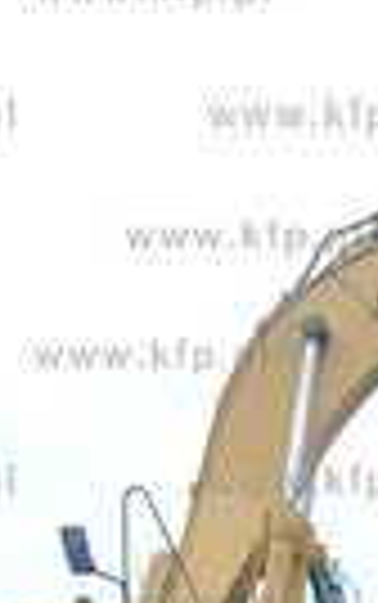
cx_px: 486
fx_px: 1201
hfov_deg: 16.9
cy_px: 540
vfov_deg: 27.2
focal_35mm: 73
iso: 640
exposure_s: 1/160
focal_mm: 24
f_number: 5.6
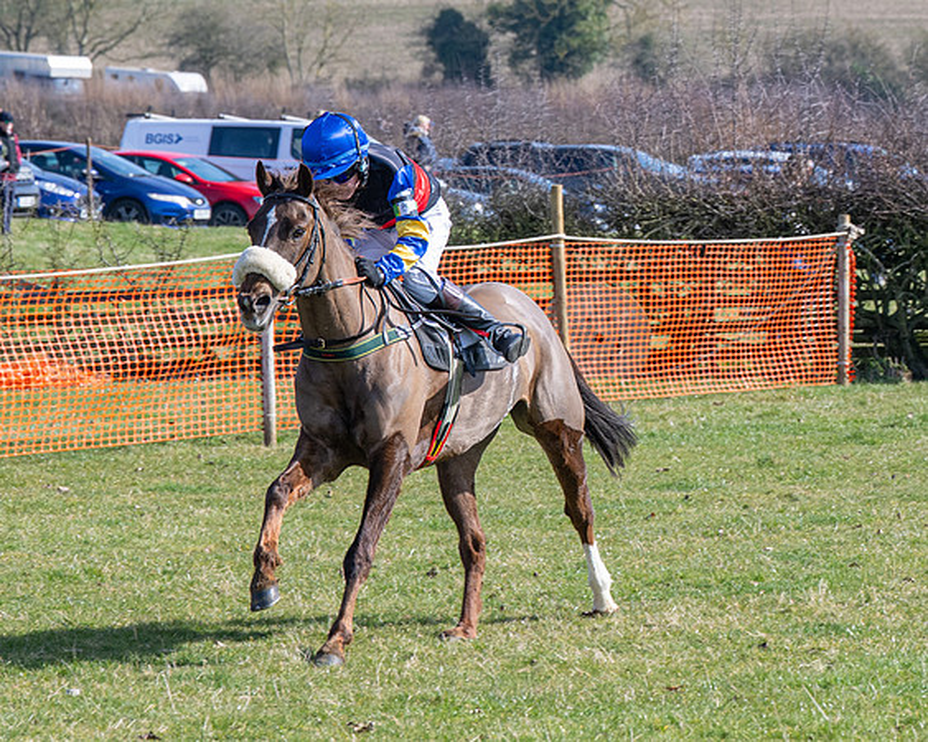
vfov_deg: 7.0
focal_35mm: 220
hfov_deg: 8.8
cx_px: 438
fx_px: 6050
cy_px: 292
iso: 200
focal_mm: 89
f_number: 5
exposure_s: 1/800
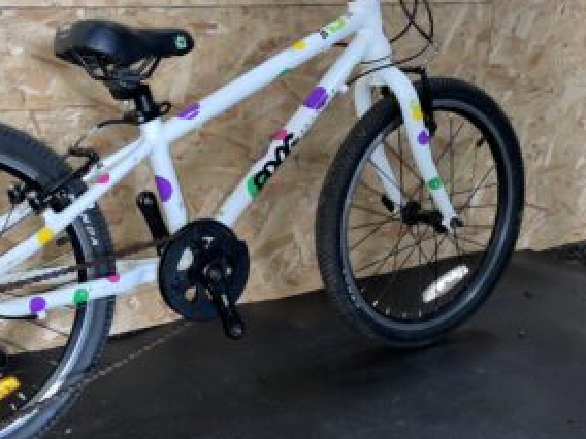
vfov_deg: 32.9
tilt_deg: -16.4
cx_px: 122
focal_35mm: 44
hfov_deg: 41.2
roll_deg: +0.9
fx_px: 745
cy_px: 227
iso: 50
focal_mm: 4.2
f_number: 1.6
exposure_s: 1/17
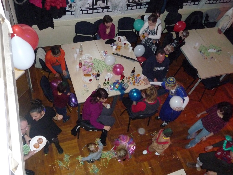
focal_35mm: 32
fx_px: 215
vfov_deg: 44.2
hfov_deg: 56.8
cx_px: 116
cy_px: 88
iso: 640
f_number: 3.5
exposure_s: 1/30
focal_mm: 5.3
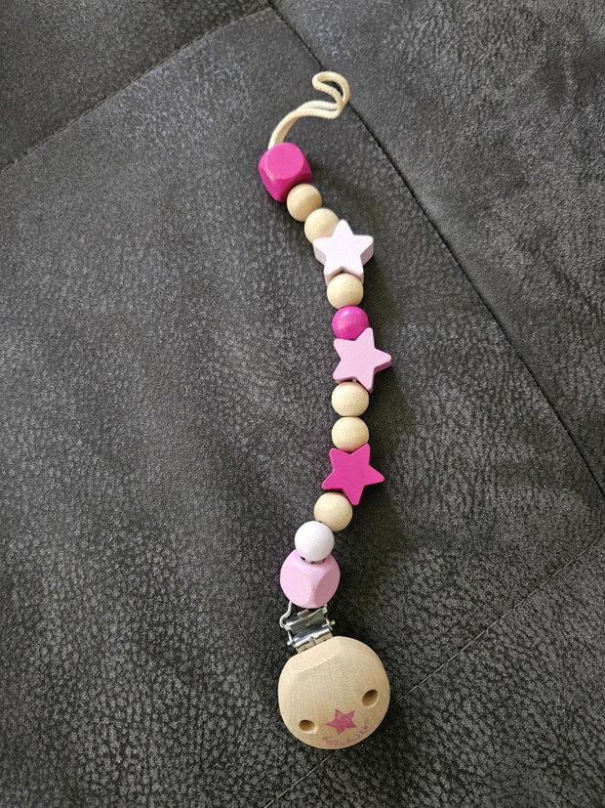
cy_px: 404
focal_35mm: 23
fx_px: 536
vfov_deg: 73.9
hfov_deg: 58.9
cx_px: 302
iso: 500
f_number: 1.8
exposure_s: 1/25
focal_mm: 5.4
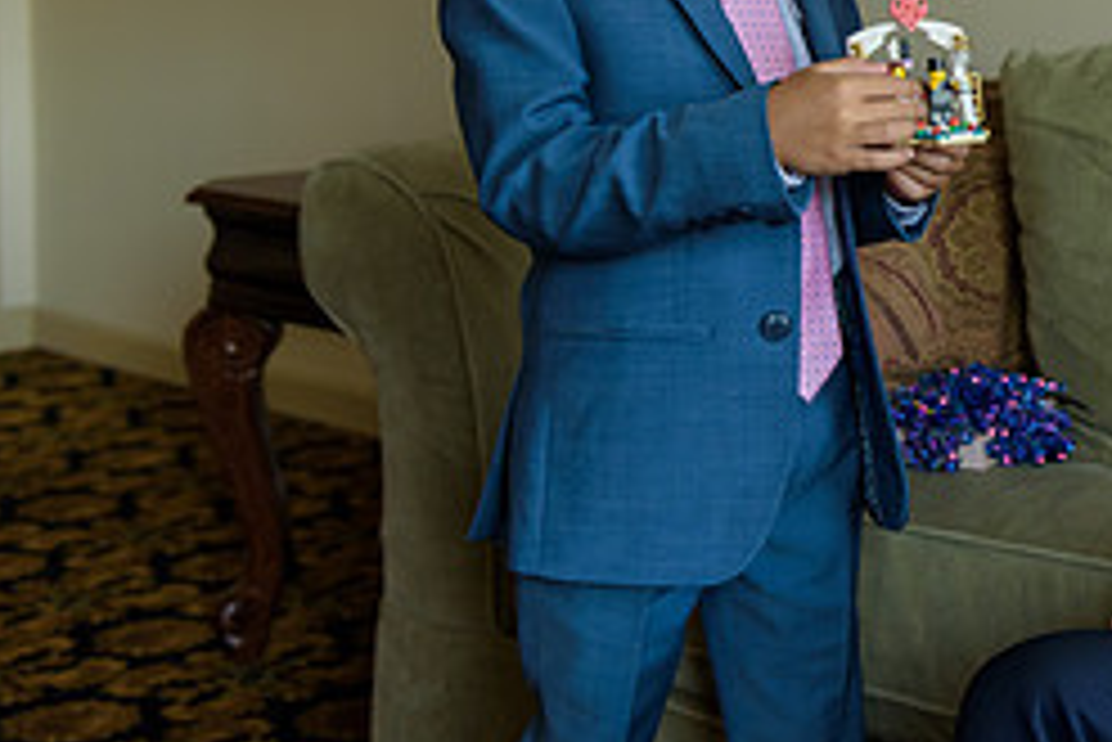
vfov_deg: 18.0
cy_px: 110
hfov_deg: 25.3
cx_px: 1180
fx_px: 2318
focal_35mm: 75
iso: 800
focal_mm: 32
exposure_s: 1/125
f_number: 3.2
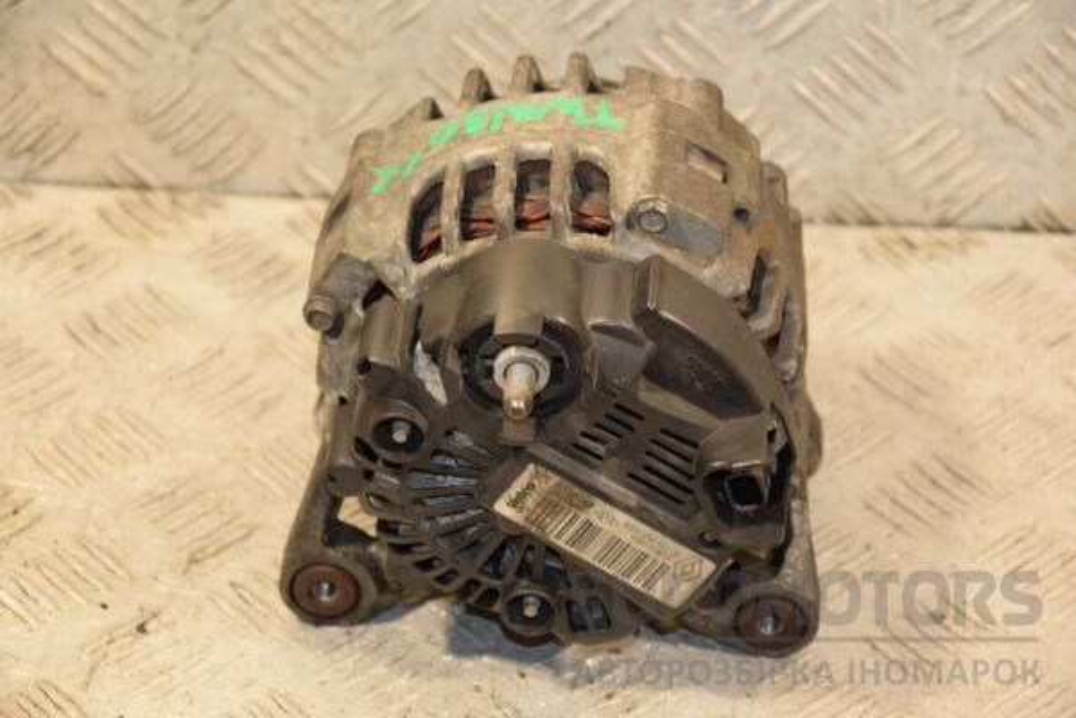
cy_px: 359
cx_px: 538
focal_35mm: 120
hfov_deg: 17.1
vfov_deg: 11.4
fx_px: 3586
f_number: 5.3
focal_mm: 80
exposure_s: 1/100
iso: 800
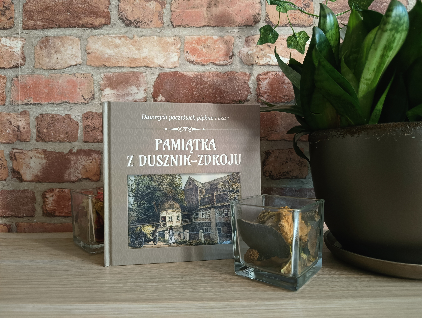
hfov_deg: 73.8
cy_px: 159
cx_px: 211
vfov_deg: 59.0
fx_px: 281
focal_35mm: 23
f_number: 1.69
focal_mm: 6.06
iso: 2000
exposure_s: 1/25
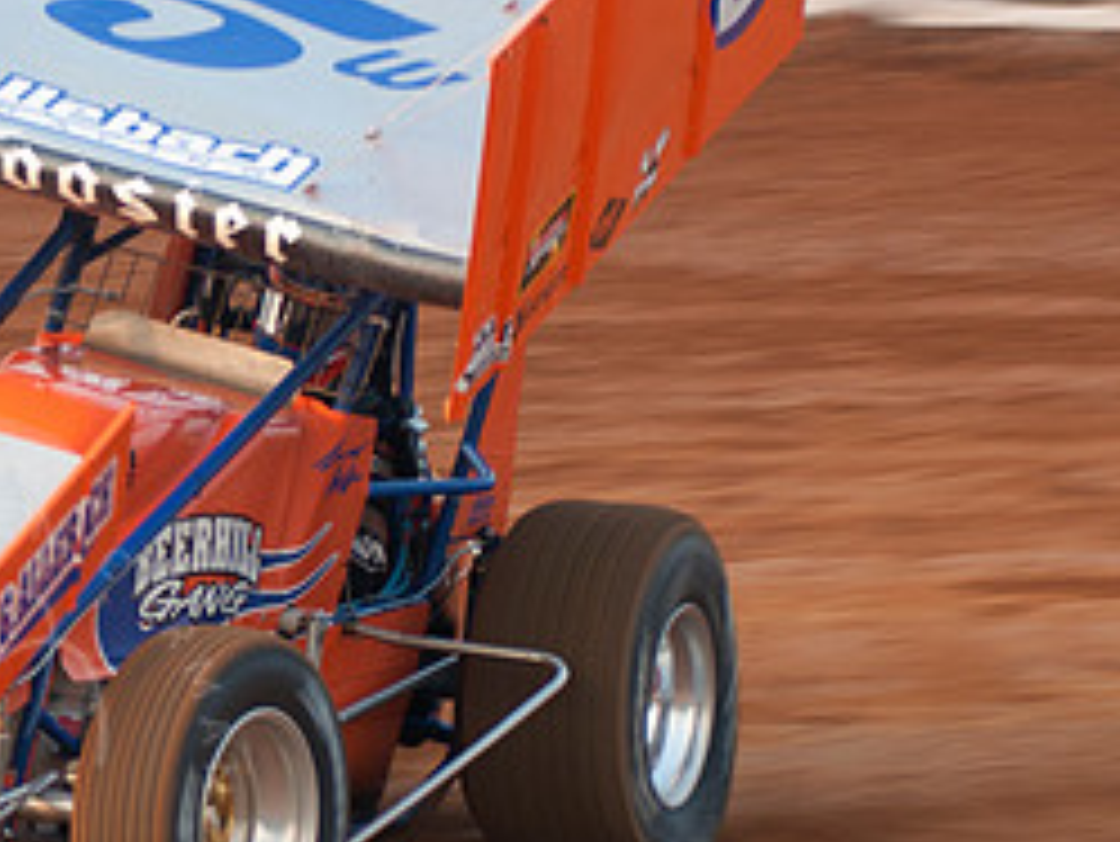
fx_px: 8708
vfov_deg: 5.5
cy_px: 351
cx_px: -40
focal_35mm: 269
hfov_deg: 7.3
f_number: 3.5
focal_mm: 80
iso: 250
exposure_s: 1/320
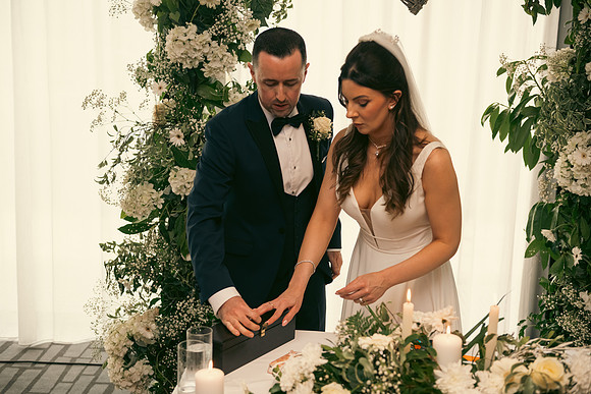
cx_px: 296
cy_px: 197
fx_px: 788
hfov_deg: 41.1
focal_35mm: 48
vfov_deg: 28.1
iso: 640
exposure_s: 1/160
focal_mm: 48
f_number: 3.5
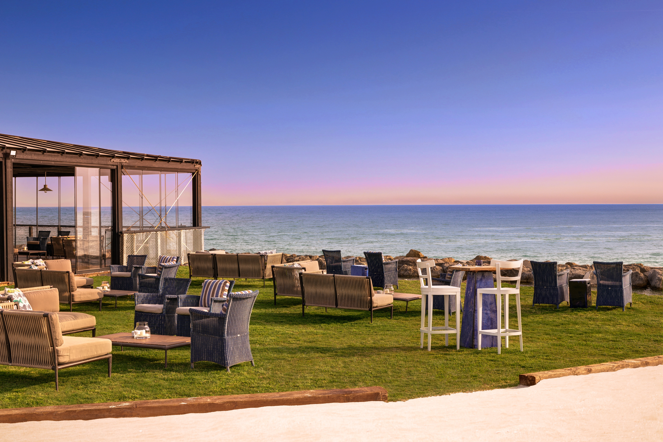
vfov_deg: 30.5
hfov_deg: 44.5
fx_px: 810
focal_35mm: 44
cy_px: 221
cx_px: 332
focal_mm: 44
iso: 200
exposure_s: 1/30
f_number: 14
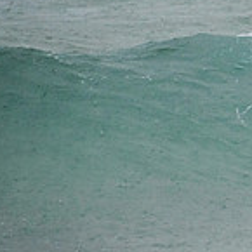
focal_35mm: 2155
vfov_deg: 0.8
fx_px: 17749
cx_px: 616
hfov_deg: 0.8
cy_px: 57
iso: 400
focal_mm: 500
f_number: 5.6
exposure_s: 1/320
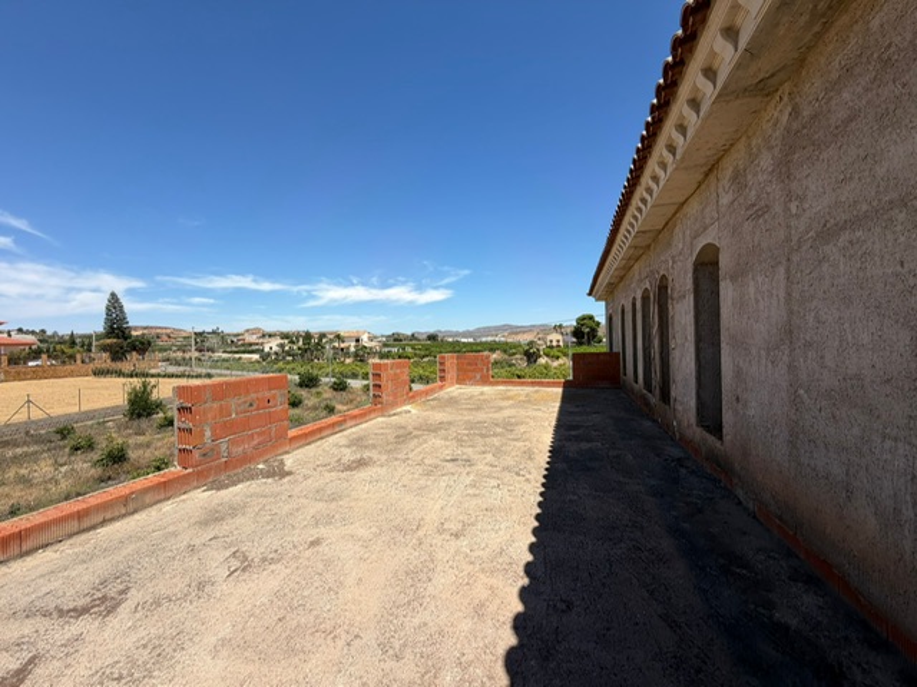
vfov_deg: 85.7
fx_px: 371
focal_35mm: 14
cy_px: 344
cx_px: 458
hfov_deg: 102.1
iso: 20
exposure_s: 1/914
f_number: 2.2
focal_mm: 2.22
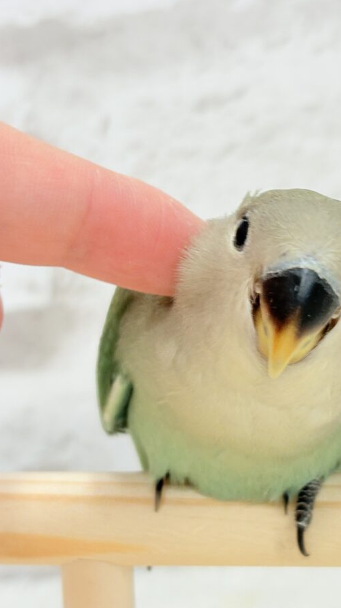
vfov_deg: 27.9
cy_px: 304
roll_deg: +6.4
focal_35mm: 76
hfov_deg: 15.6
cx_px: 327
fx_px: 1222
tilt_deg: -7.2
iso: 40
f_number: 1.6
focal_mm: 5.96
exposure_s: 1/50
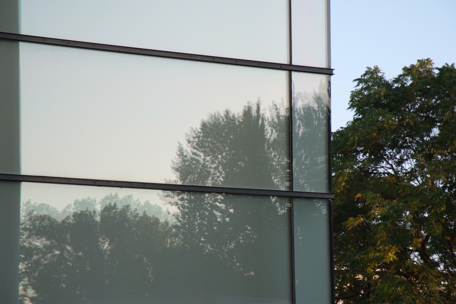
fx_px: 1621
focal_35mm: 128
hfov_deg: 16.0
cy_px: 152
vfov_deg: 10.7
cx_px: 228
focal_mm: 85
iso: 400
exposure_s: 1/180
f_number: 7.1
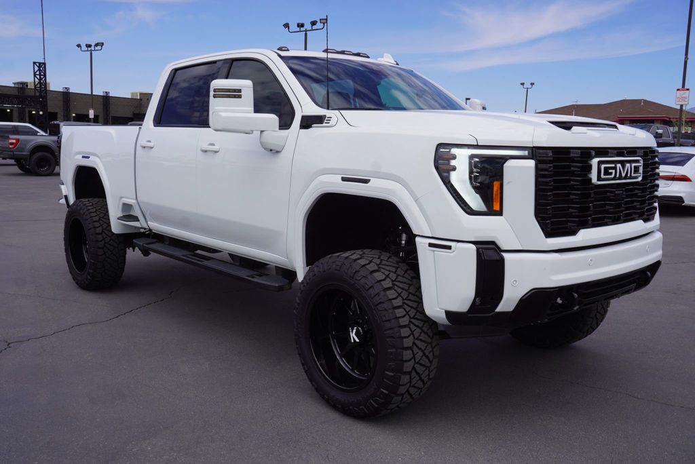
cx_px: 348
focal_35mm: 33
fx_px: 637
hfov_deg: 57.2
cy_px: 232
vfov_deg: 40.0
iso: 100
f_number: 10
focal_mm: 22
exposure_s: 1/200
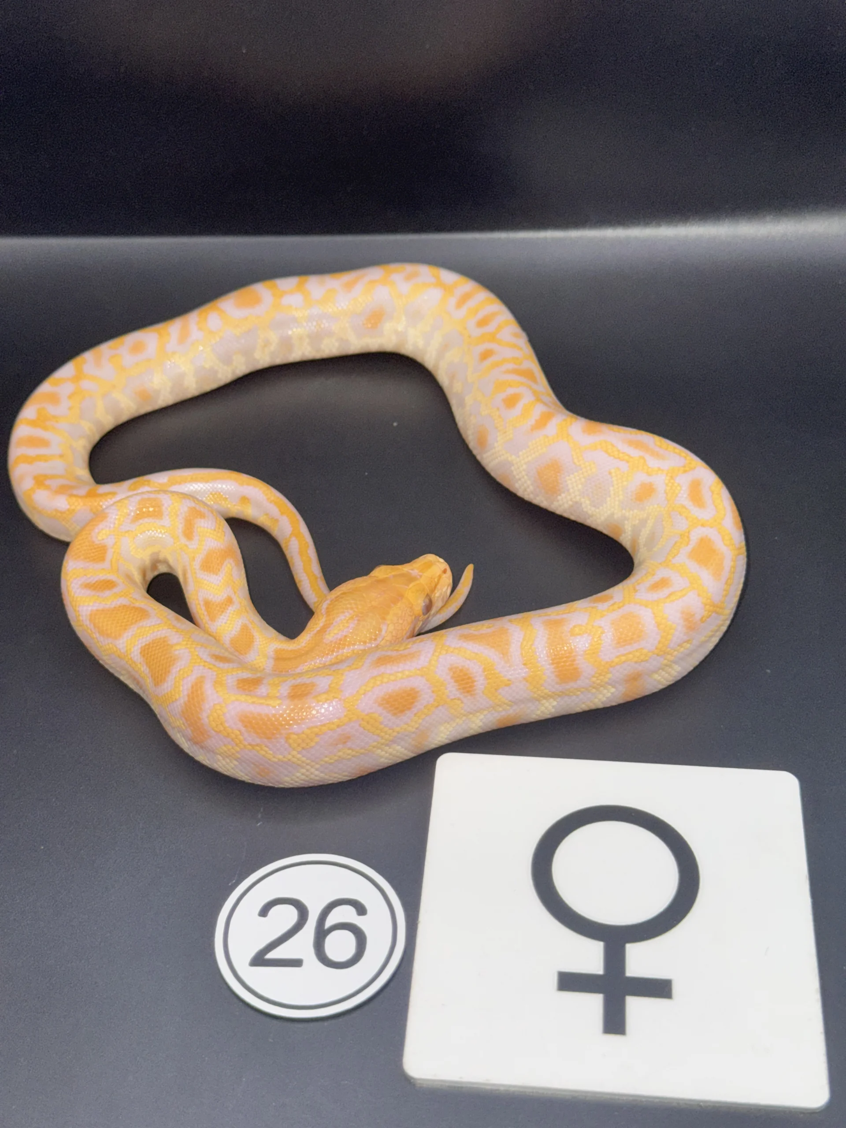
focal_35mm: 48
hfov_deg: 30.3
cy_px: 564
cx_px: 423
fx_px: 1564
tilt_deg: -45.2
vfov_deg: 39.7
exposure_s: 1/209
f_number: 1.78
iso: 50
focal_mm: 6.76
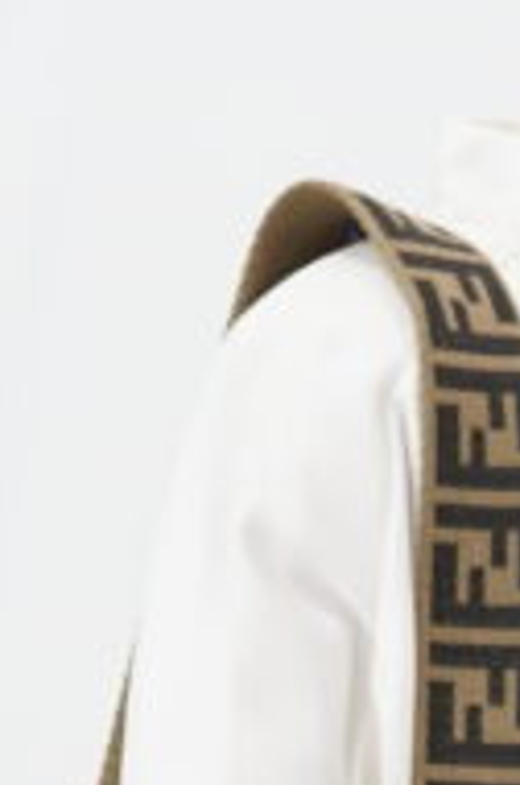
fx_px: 5871
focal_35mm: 270
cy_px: 1306
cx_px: 646
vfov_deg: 7.5
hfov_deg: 5.0
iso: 640
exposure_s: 1/8
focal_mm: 50
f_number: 6.3
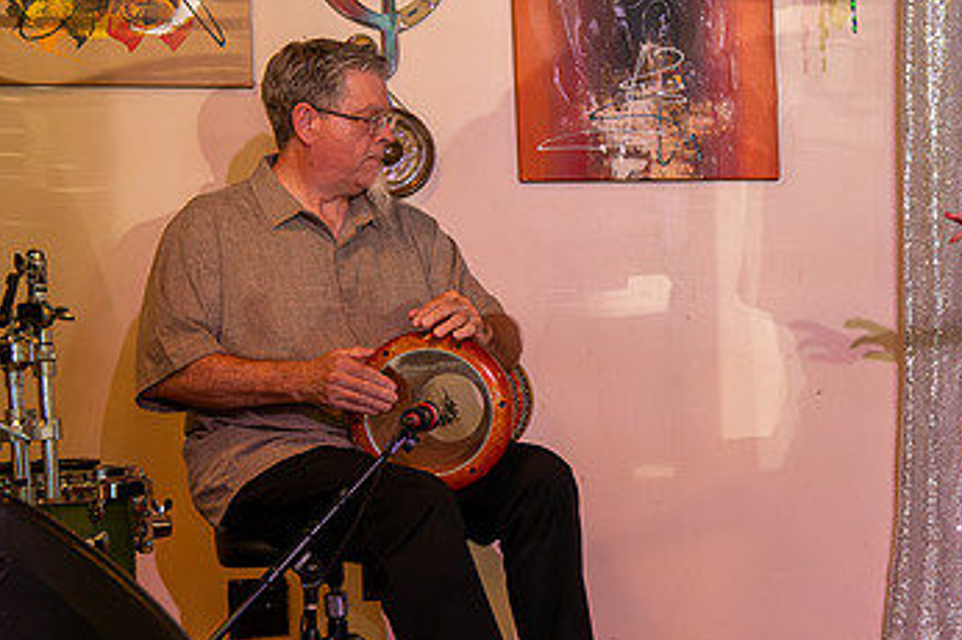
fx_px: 2056
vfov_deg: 17.7
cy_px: 392
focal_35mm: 77
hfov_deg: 25.6
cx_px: 836
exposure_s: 1/320
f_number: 5.6
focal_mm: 40
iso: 12800
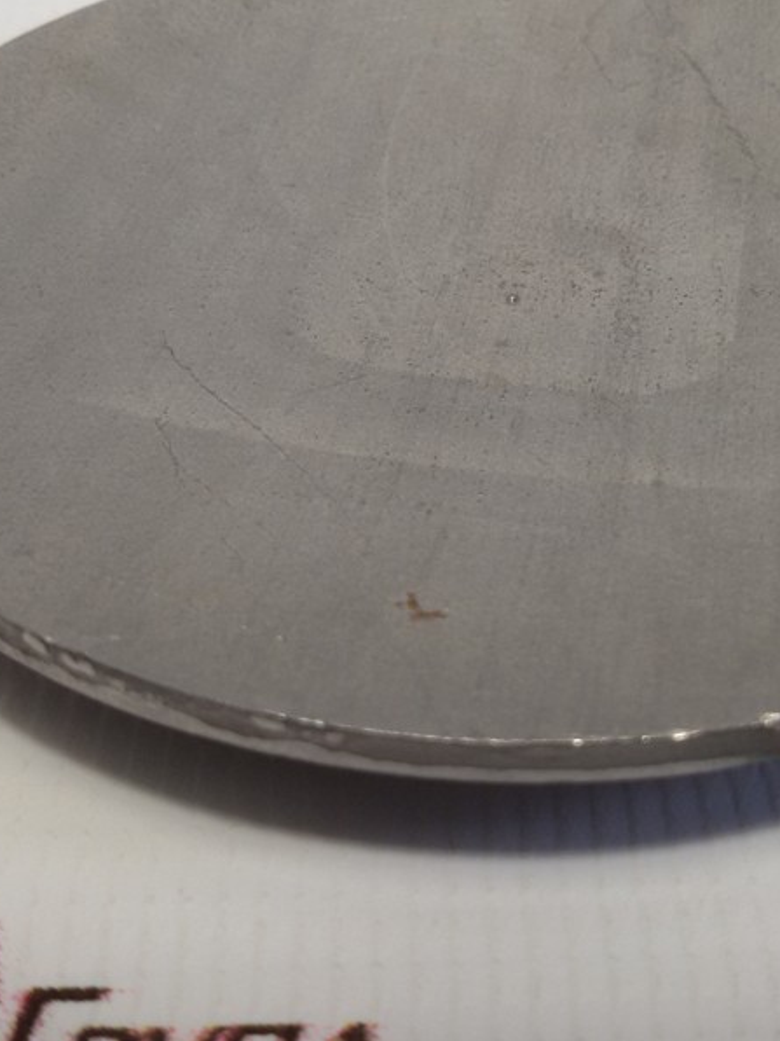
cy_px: 426
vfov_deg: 36.7
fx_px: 1562
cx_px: 483
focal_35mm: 52
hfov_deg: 27.9
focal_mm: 2.93
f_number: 2.4
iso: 40
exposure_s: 1/50
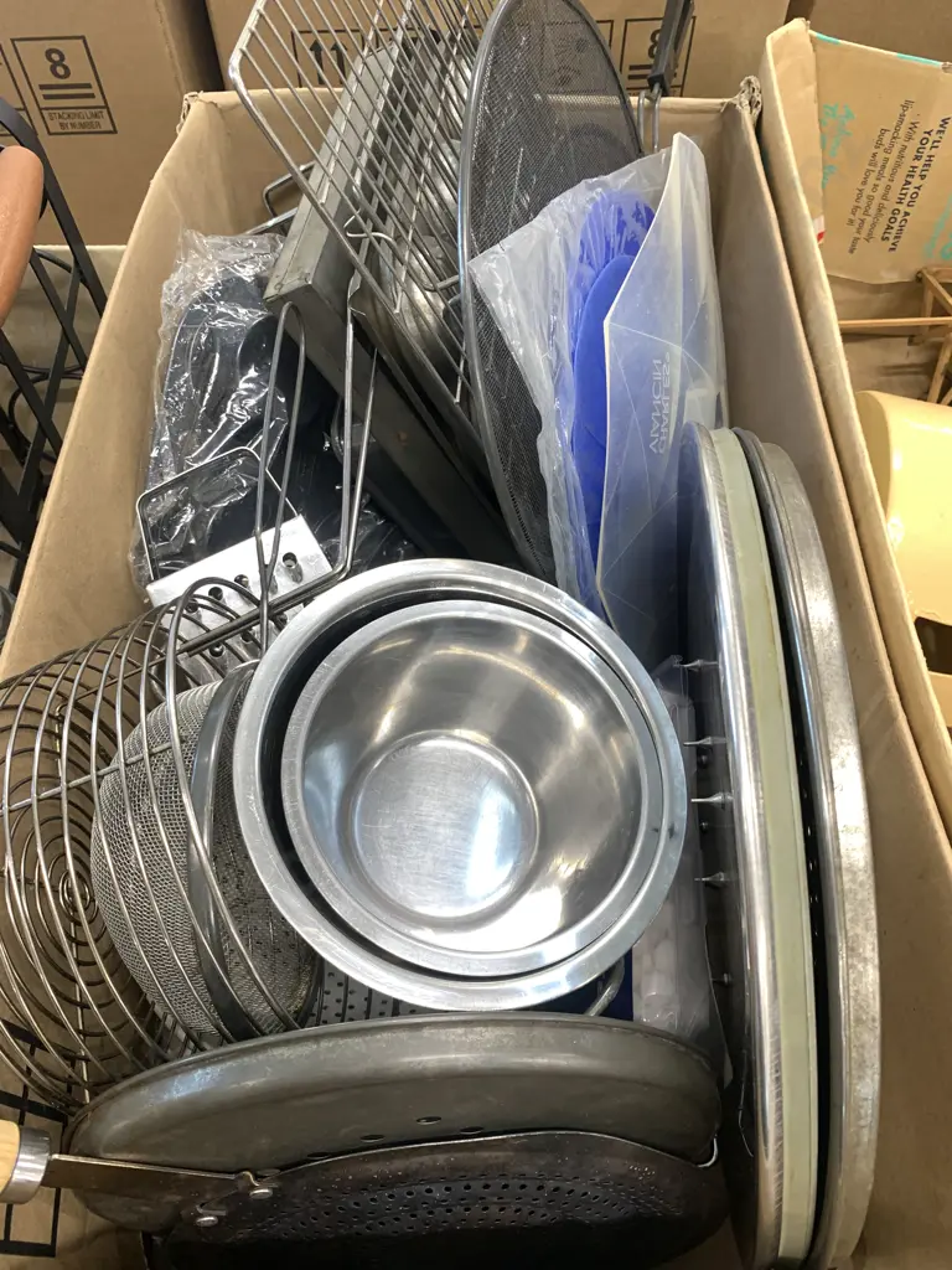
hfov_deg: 53.1
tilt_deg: -57.7
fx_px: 953
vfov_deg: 67.3
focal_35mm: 26
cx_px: 476
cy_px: 635
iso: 100
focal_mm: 4.25
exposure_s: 1/50
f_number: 1.8
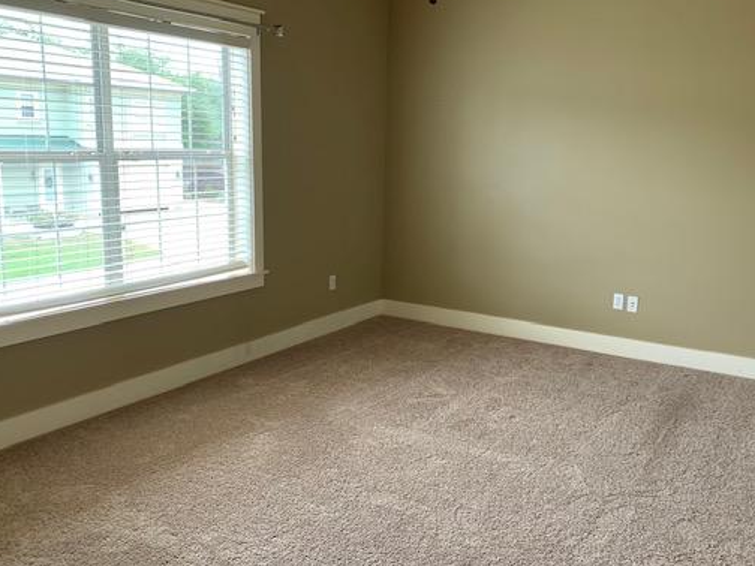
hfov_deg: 55.2
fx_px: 720
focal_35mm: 33
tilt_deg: -9.8
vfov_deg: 42.9
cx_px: 422
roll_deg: -2.2
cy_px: 264
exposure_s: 1/121
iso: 80
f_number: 1.8
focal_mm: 4.25
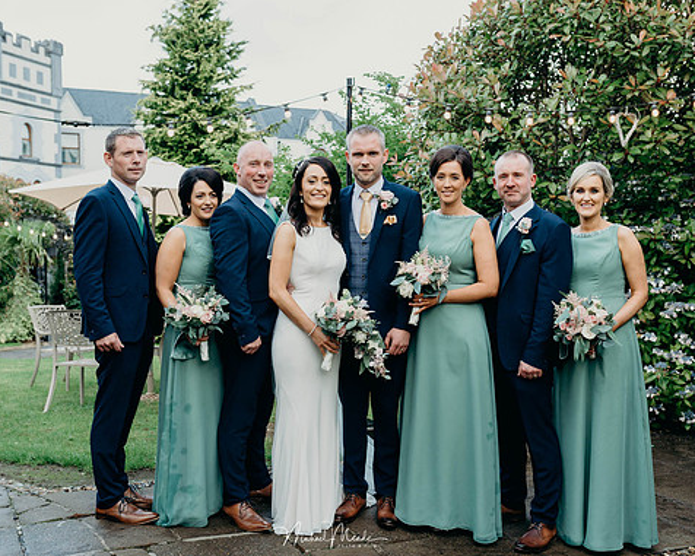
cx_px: 326
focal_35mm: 40
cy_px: 277
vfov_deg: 37.3
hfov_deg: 45.8
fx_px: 823
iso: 320
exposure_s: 1/250
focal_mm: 35
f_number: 4.5
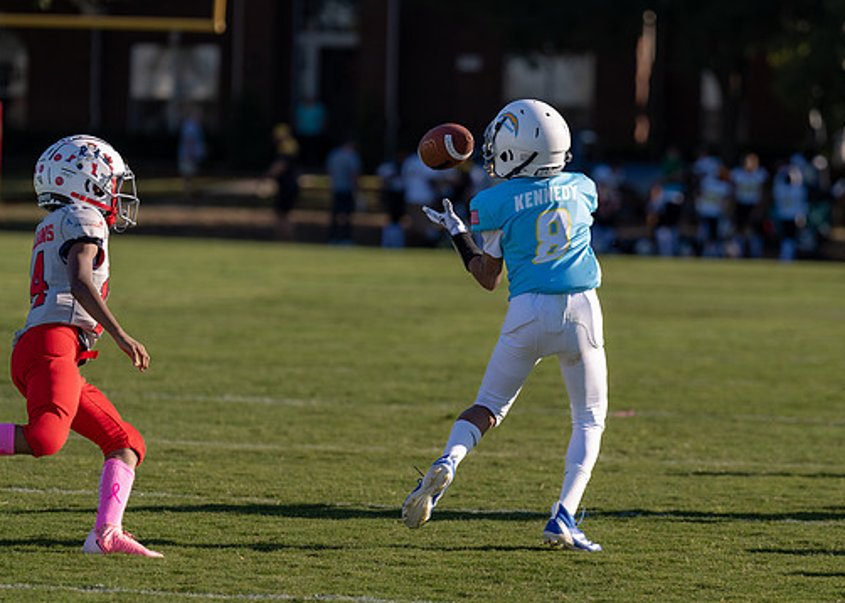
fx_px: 5996
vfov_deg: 5.8
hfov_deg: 8.1
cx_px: 470
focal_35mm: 250
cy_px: 297
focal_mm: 147
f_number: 2.8
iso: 100
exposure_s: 1/2000
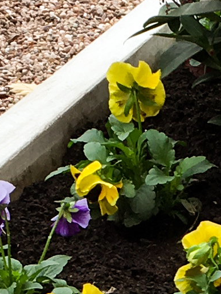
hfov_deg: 6.5
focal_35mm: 226
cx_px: 252
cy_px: 440
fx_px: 1923
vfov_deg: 8.6
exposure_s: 1/196
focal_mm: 4.15
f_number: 2.2
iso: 25
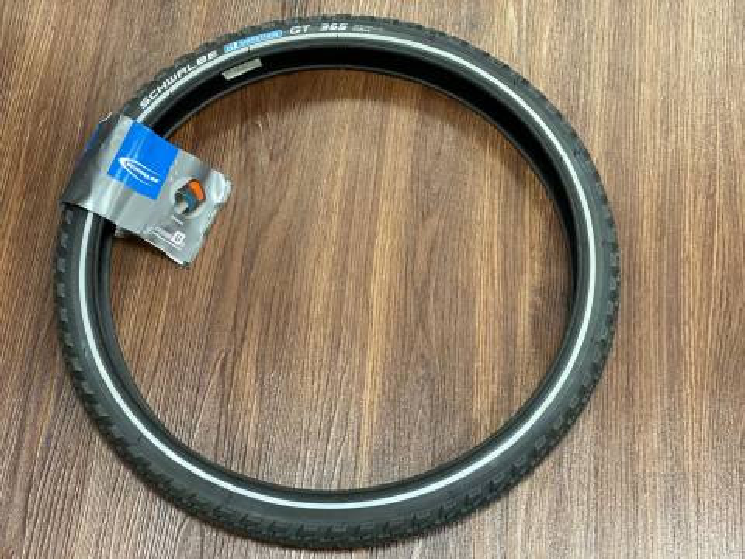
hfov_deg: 36.8
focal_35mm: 52
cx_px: 372
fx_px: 1119
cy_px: 280
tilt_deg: -68.4
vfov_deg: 28.0
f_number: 2
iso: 200
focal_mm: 6
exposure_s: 1/50
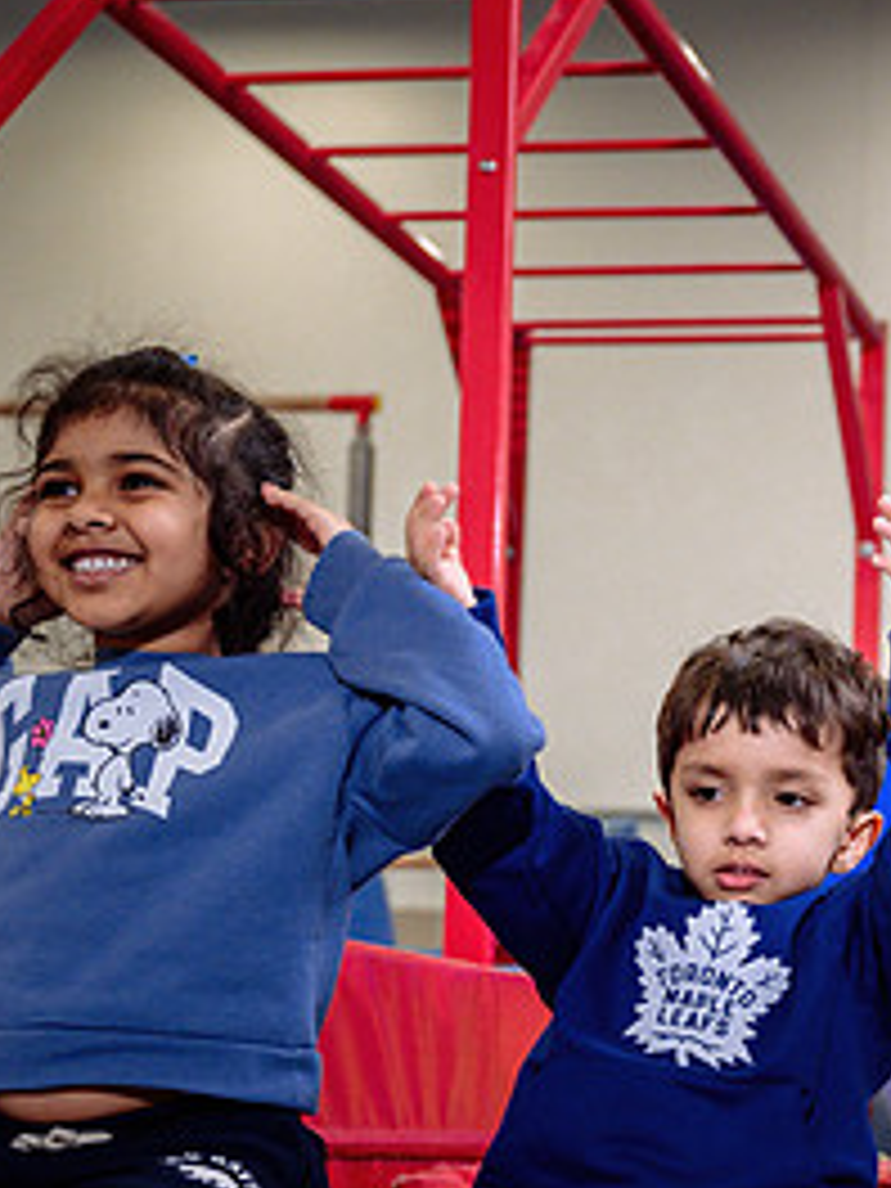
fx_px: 2917
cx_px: 1206
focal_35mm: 85
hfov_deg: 16.3
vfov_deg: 22.9
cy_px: 844
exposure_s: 1/400
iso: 1600
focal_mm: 39
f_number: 3.5
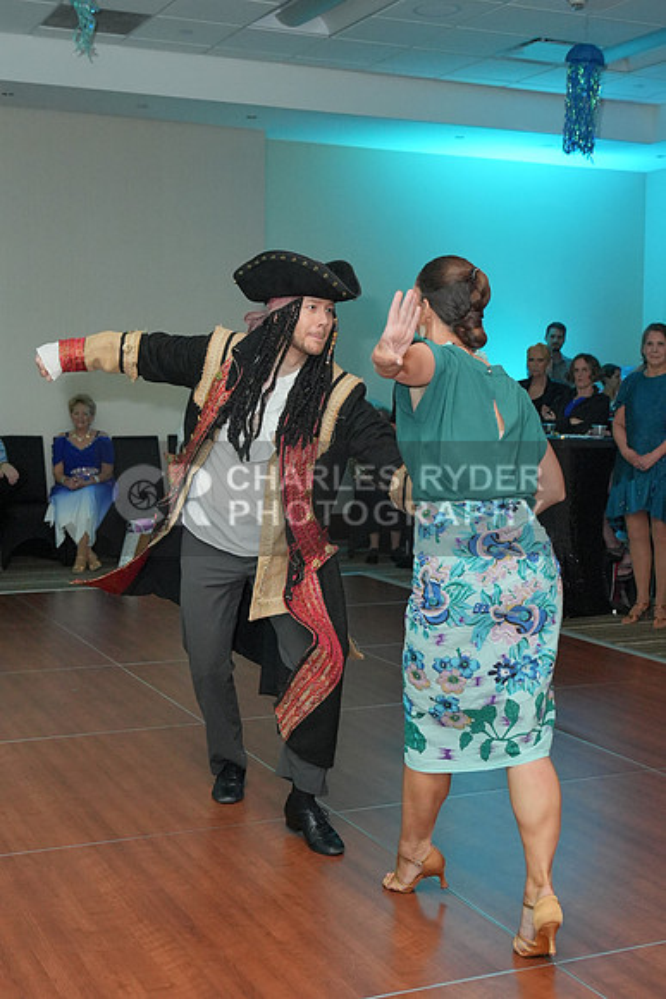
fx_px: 1359
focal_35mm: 49
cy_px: 500
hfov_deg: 27.5
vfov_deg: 40.3
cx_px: 333
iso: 3200
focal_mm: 33
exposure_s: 1/200
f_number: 4.5
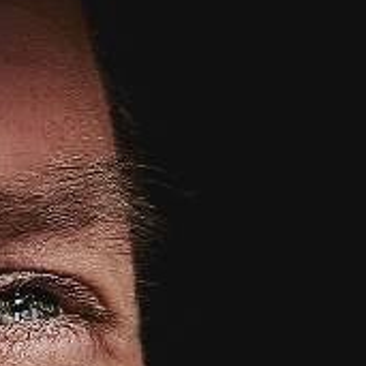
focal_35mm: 781
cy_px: 522
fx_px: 9342
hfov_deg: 2.2
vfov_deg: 2.2
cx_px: -1190
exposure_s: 1/4000
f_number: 4
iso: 400
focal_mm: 105
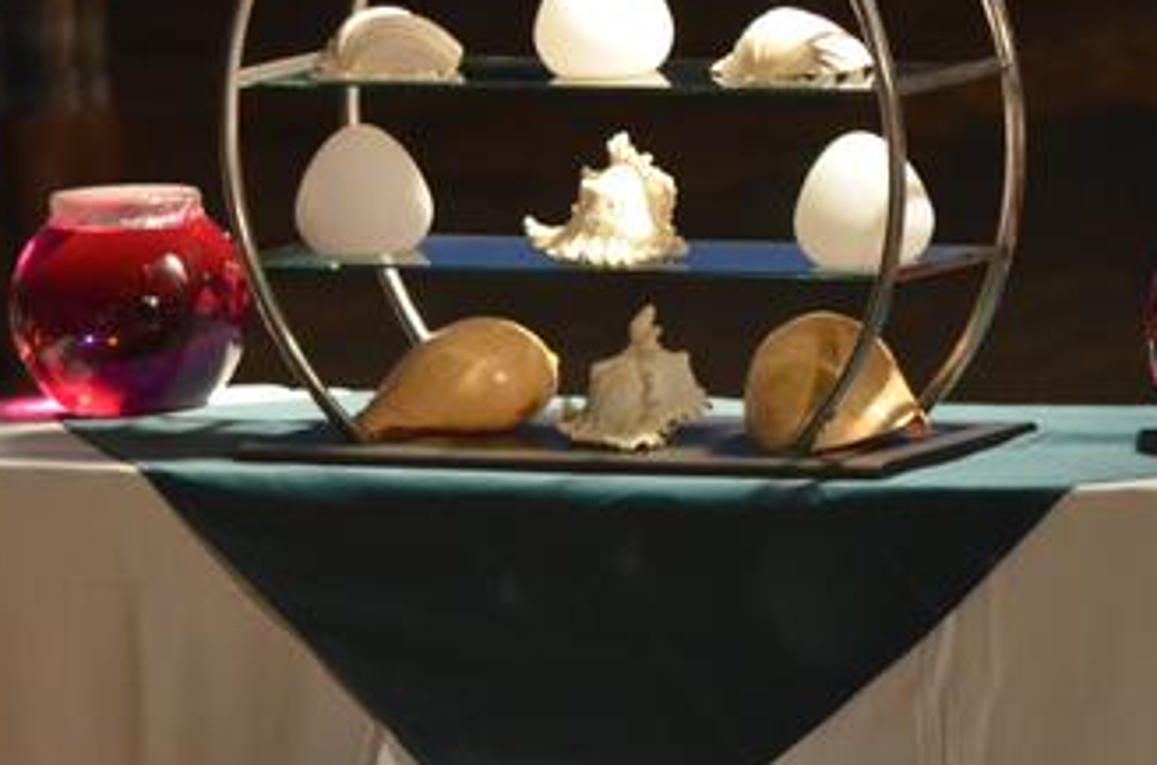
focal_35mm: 604
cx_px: 614
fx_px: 19365
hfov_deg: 3.4
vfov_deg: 2.3
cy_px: 203
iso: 3200
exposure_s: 1/40
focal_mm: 220
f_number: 4.8
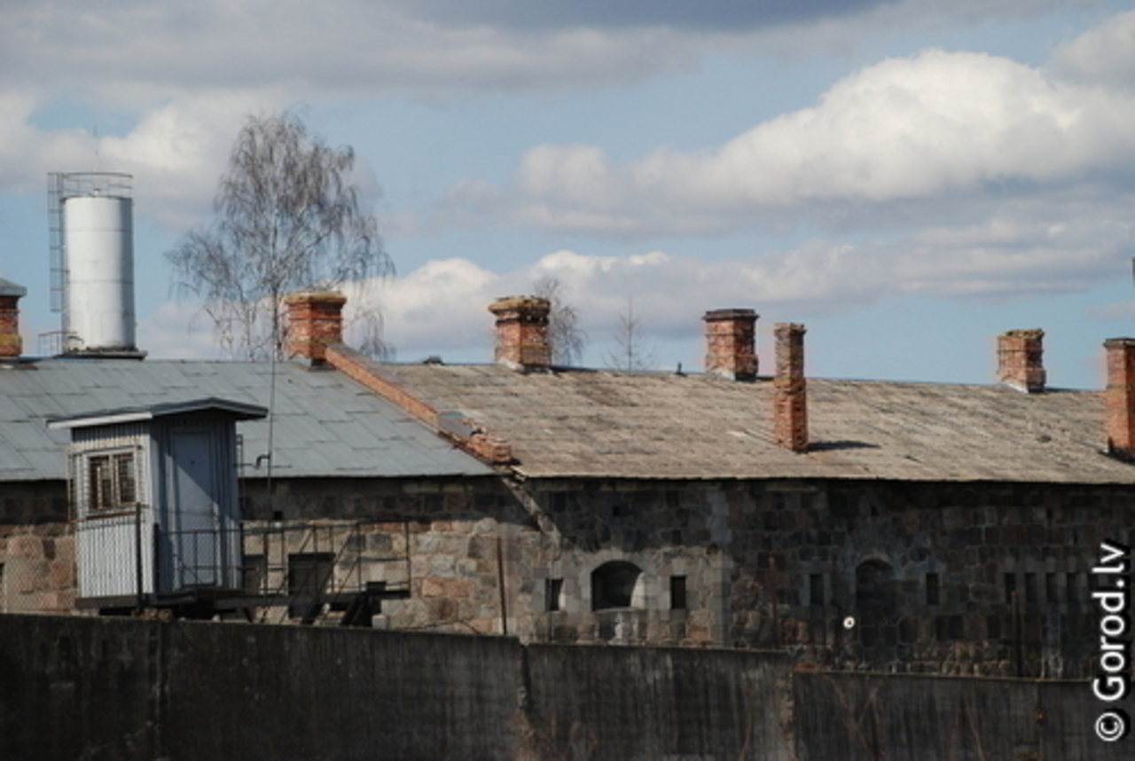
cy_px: 380
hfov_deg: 17.0
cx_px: 568
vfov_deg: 11.5
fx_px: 3789
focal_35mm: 120
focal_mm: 80
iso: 320
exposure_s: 1/1500
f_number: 5.6
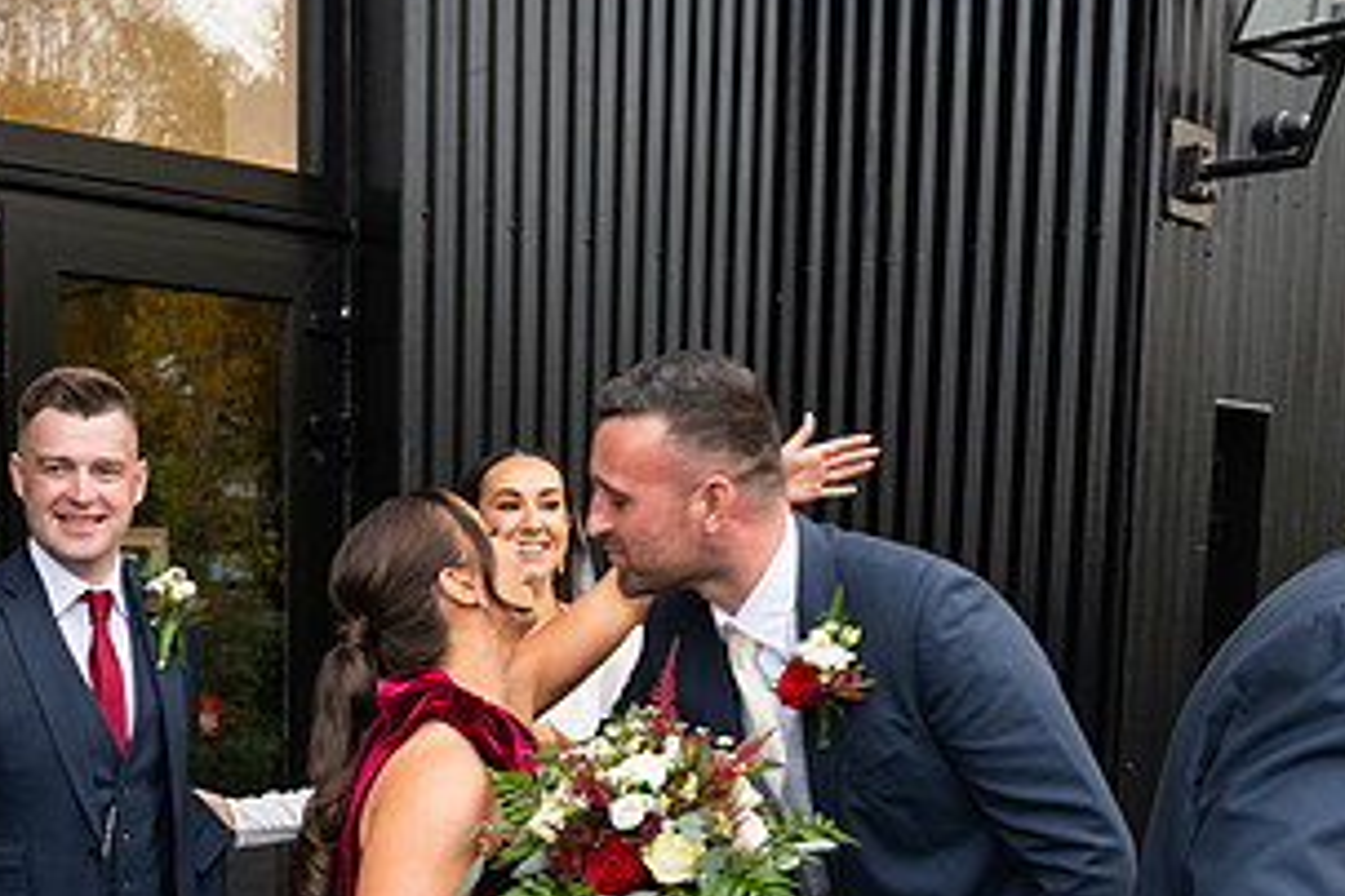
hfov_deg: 42.5
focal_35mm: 46
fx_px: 1718
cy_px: 787
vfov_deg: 28.3
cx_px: 515
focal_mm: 24
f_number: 3.5
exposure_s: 1/160
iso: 320
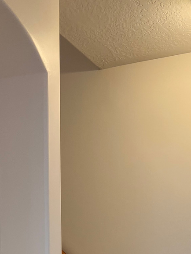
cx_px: 151
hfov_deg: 21.1
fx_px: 508
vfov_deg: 24.6
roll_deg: +1.0
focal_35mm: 69
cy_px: 328
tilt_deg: -0.7
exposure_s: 1/120
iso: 125
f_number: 1.5
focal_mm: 5.7
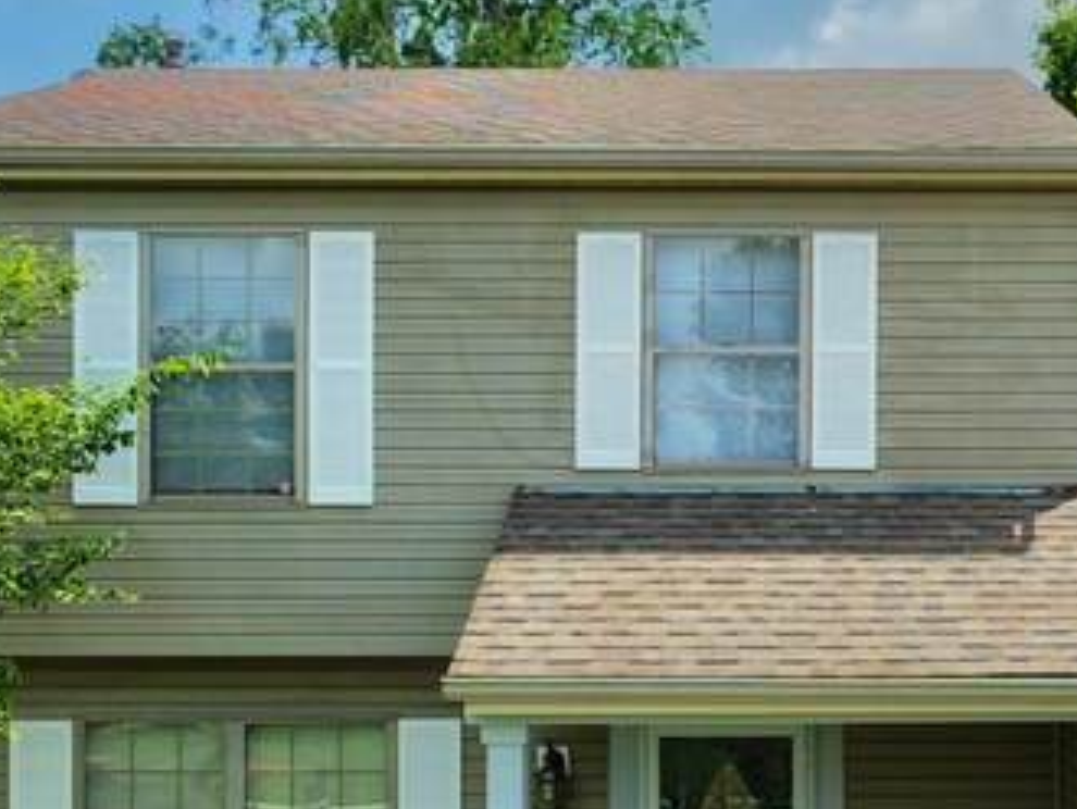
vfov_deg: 23.5
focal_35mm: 62
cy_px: 561
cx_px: 816
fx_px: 1930
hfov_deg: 30.6
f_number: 2.2
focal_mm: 3.05
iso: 100
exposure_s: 1/1000
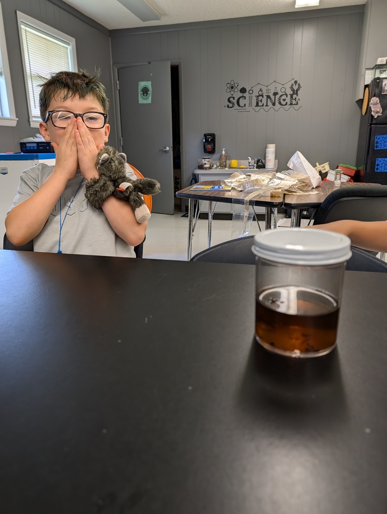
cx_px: 194
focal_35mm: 24
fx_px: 357
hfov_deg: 56.9
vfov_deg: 71.5
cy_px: 257
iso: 79
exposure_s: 1/120
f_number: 1.68
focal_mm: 6.9
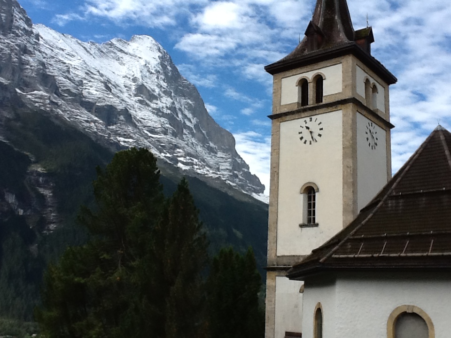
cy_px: 169
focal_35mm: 32
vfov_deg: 44.2
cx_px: 226
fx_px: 417
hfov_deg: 56.8
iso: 64
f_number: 2.4
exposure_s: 1/1070
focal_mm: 2.03
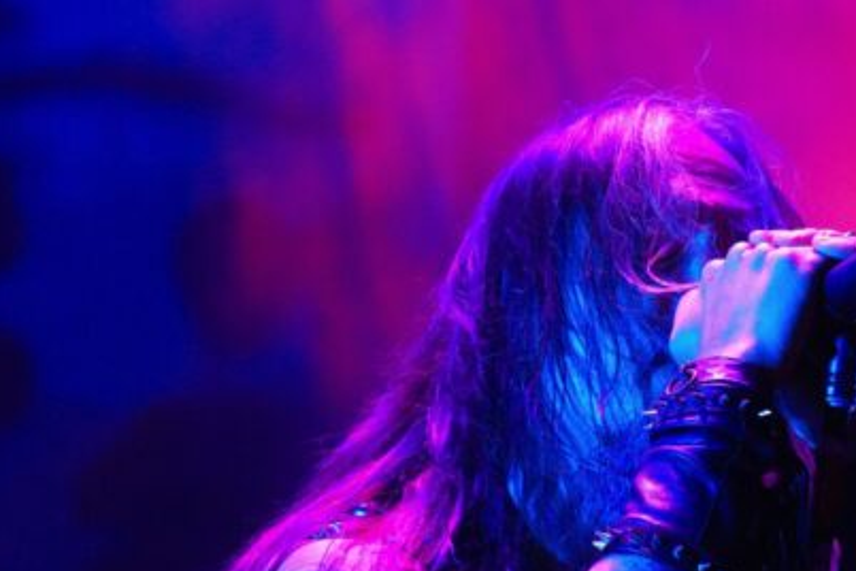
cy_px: 441
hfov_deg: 5.2
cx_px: 592
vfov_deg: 3.5
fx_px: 9391
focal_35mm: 395
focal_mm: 138
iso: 6400
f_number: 5.6
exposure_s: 1/200
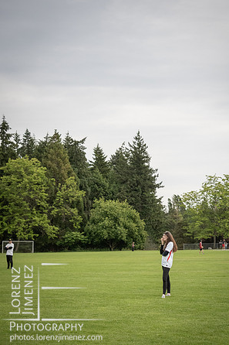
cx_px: 129
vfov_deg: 24.2
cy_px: 172
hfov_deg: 16.2
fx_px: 802
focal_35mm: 84
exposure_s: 1/1600
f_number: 3.2
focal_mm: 40
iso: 800
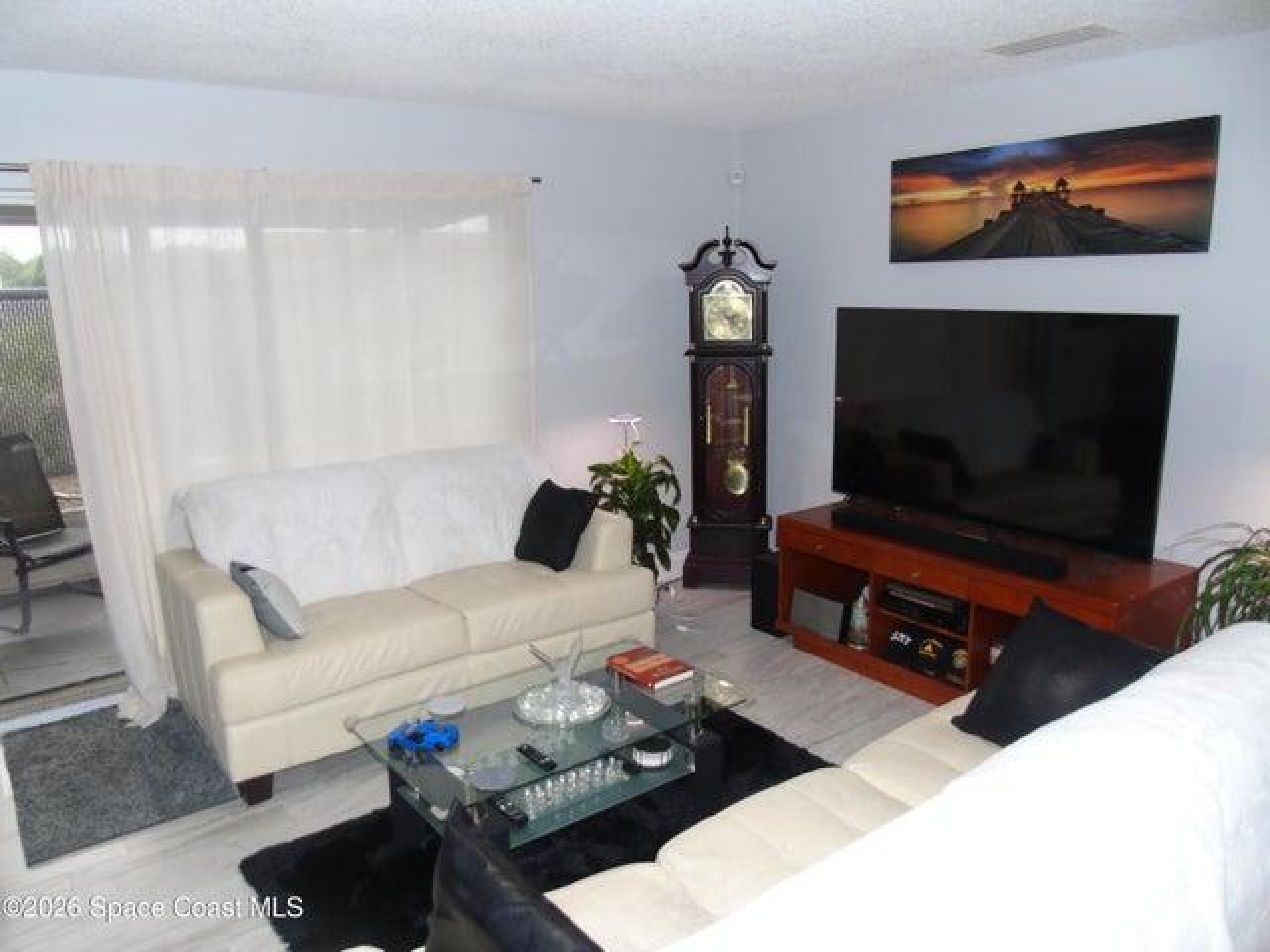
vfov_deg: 54.9
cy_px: 476
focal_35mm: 25
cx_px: 635
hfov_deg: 69.4
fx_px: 917
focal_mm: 4.4
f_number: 3.4
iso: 200
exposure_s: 1/30
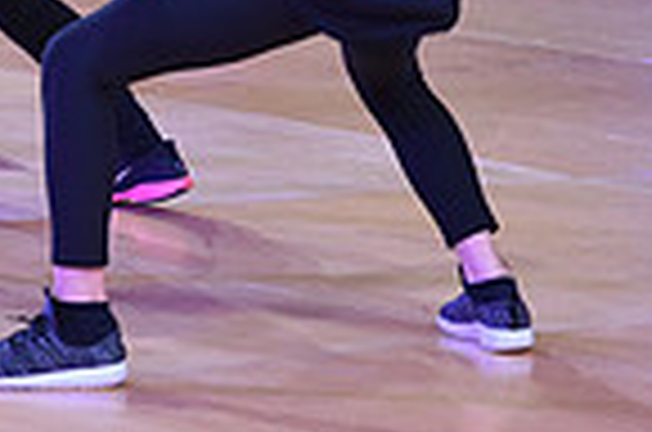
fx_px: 5945
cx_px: -31
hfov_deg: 6.3
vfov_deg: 4.1
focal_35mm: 329
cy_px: -205
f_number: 5
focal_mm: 82
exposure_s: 1/250
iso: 1600
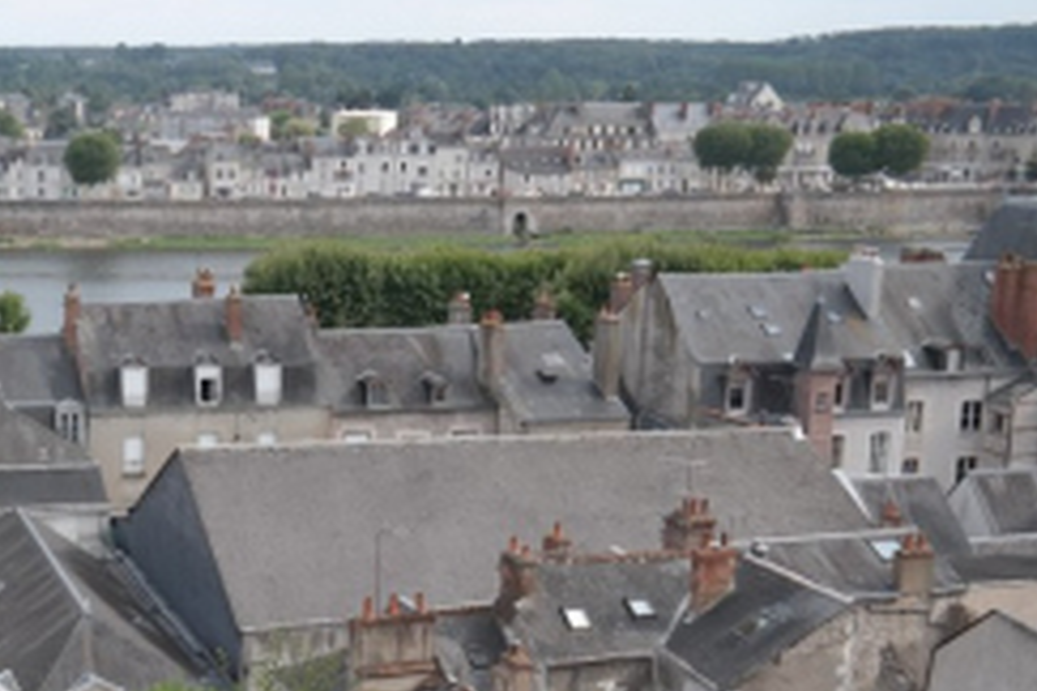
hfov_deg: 26.0
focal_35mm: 75
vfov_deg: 18.0
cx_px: 81
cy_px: 593
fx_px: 2160
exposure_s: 1/160
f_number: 5
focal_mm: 25
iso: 100
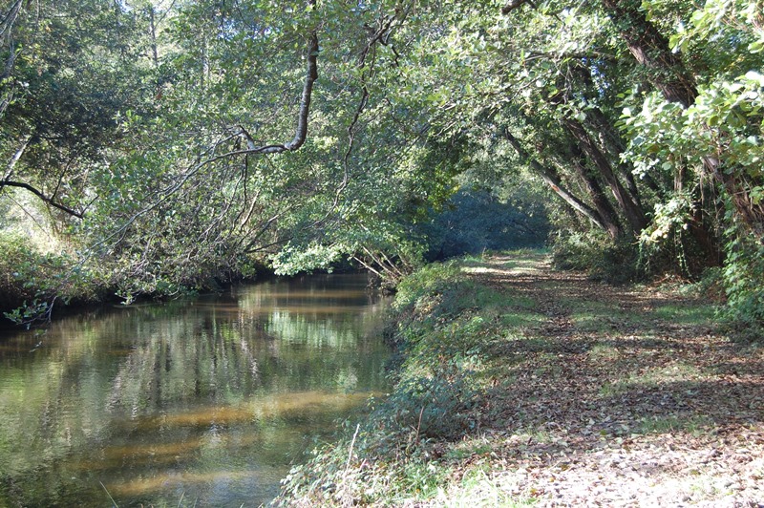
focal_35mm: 51
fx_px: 1081
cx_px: 382
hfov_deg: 38.9
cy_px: 254
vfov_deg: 26.4
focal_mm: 34
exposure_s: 1/100
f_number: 5
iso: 400
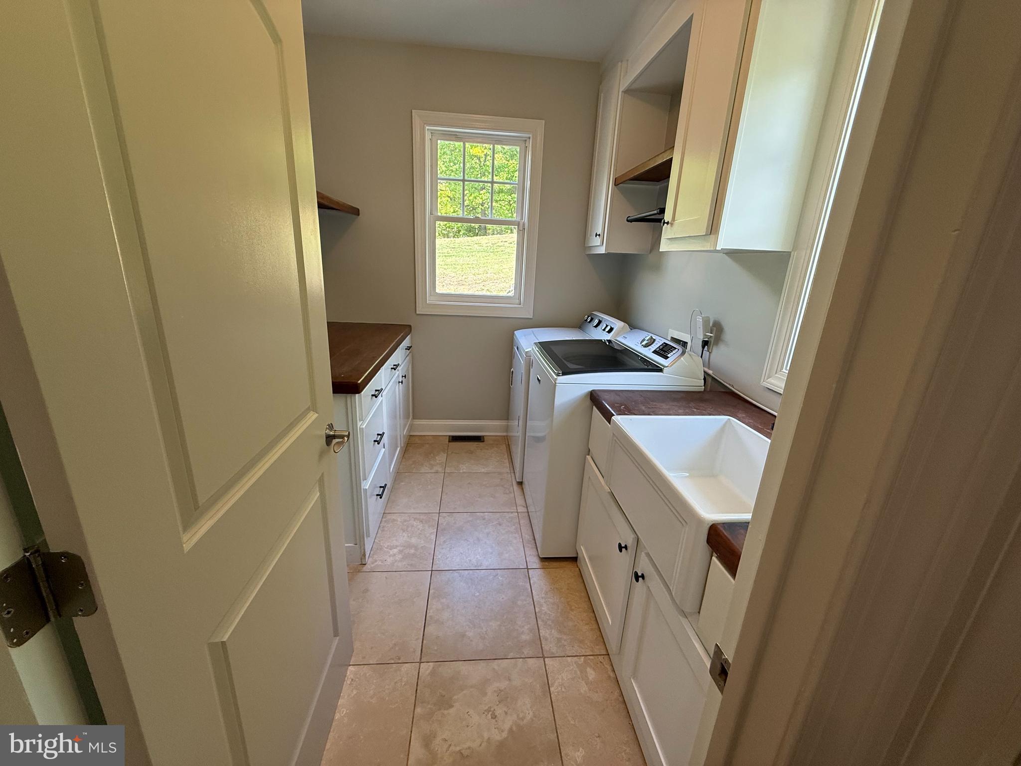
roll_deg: -2.5
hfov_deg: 102.1
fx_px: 413
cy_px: 383
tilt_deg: -15.6
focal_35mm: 14
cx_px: 510
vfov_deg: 85.7
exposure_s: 1/120
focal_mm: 2.22
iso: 160
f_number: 2.2
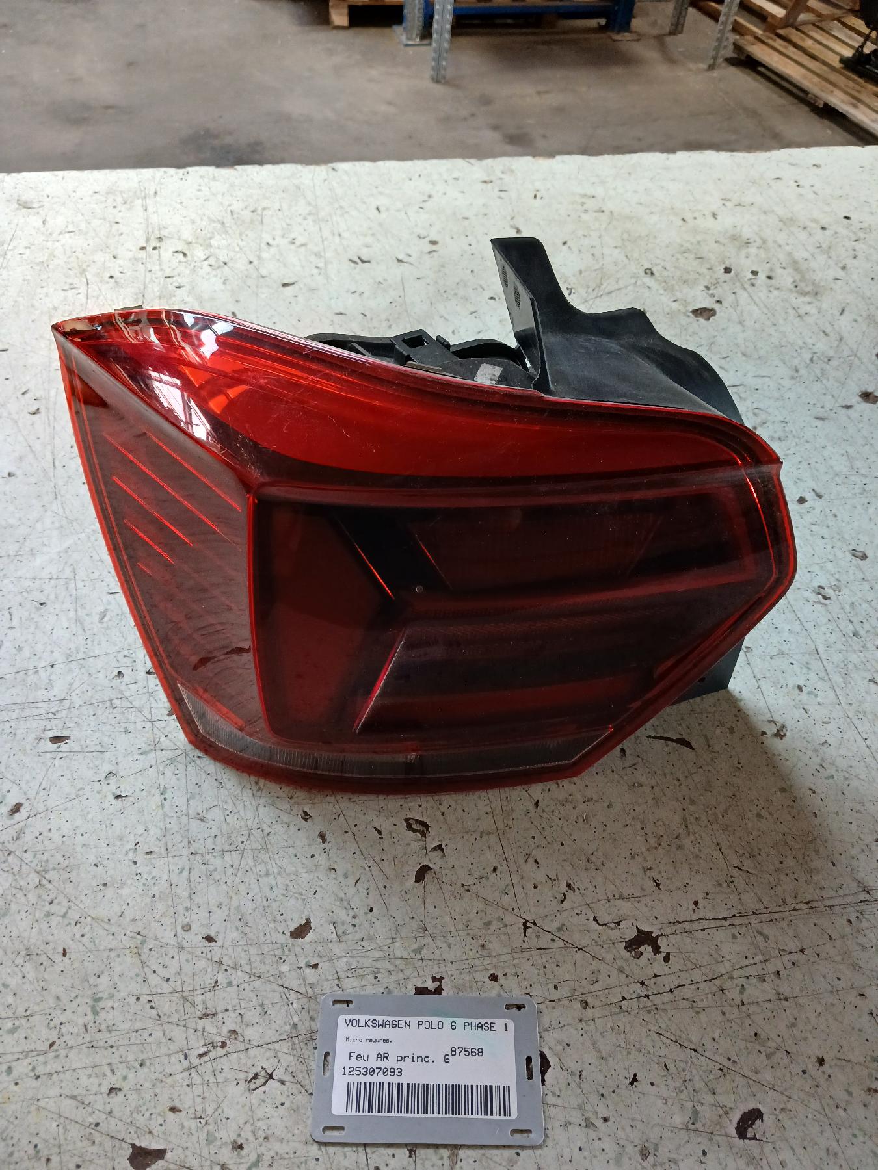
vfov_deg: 65.3
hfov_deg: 51.4
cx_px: 439
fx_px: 913
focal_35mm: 27
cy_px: 585
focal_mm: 3.98
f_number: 1.8
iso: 250
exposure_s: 1/33.3
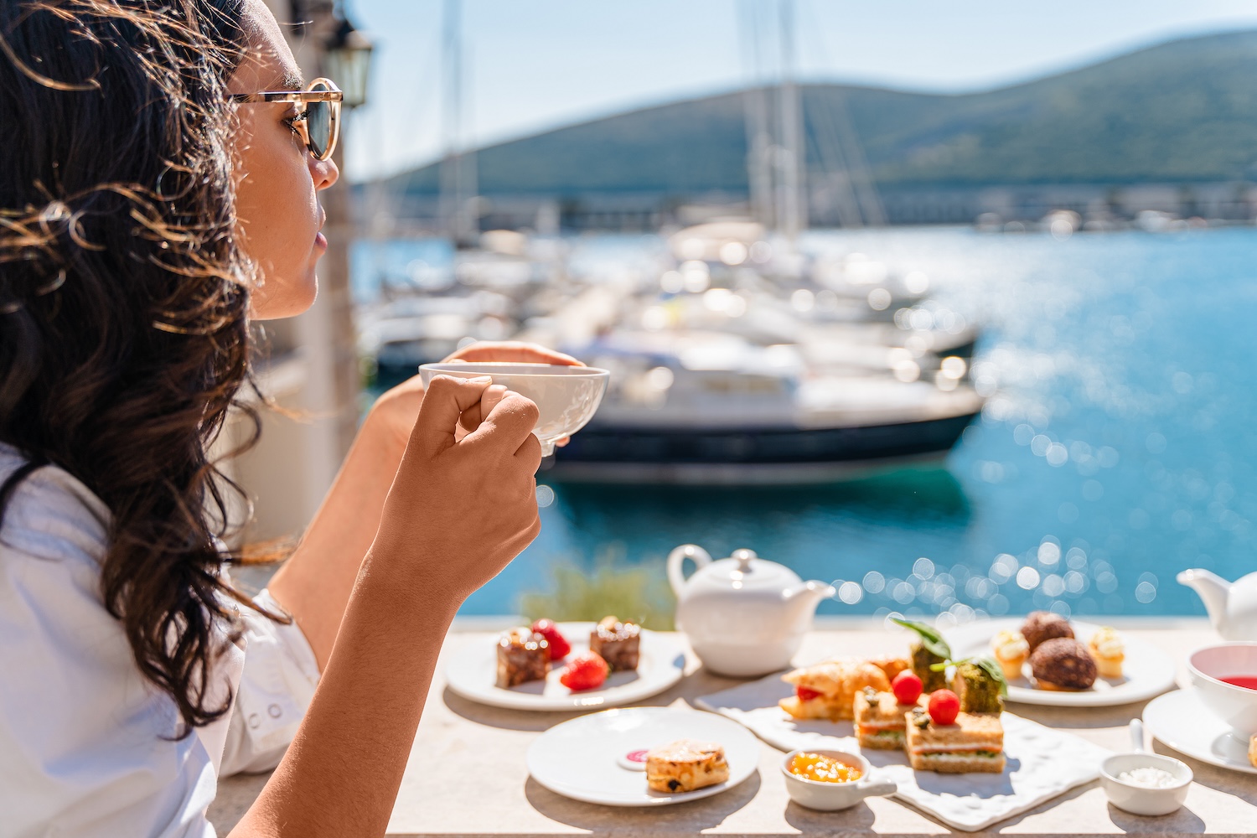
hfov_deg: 51.5
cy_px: 419
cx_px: 628
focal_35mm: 37
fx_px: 1302
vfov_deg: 35.7
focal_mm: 37.3
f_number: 2.8
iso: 100
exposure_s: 1/2000
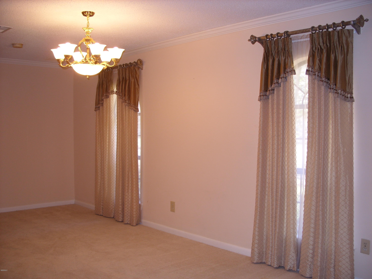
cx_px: 186
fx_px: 408
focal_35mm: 38
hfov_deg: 49.0
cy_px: 140
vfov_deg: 37.7
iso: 50
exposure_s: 1/30
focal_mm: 7.8
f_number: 2.8
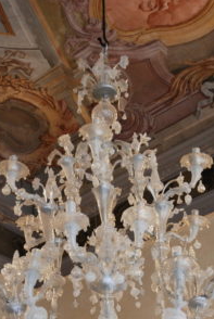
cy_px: 260
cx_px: 107
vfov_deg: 28.6
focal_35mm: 69
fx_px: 612
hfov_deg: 19.8
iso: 800
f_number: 5
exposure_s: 1/100
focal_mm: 27
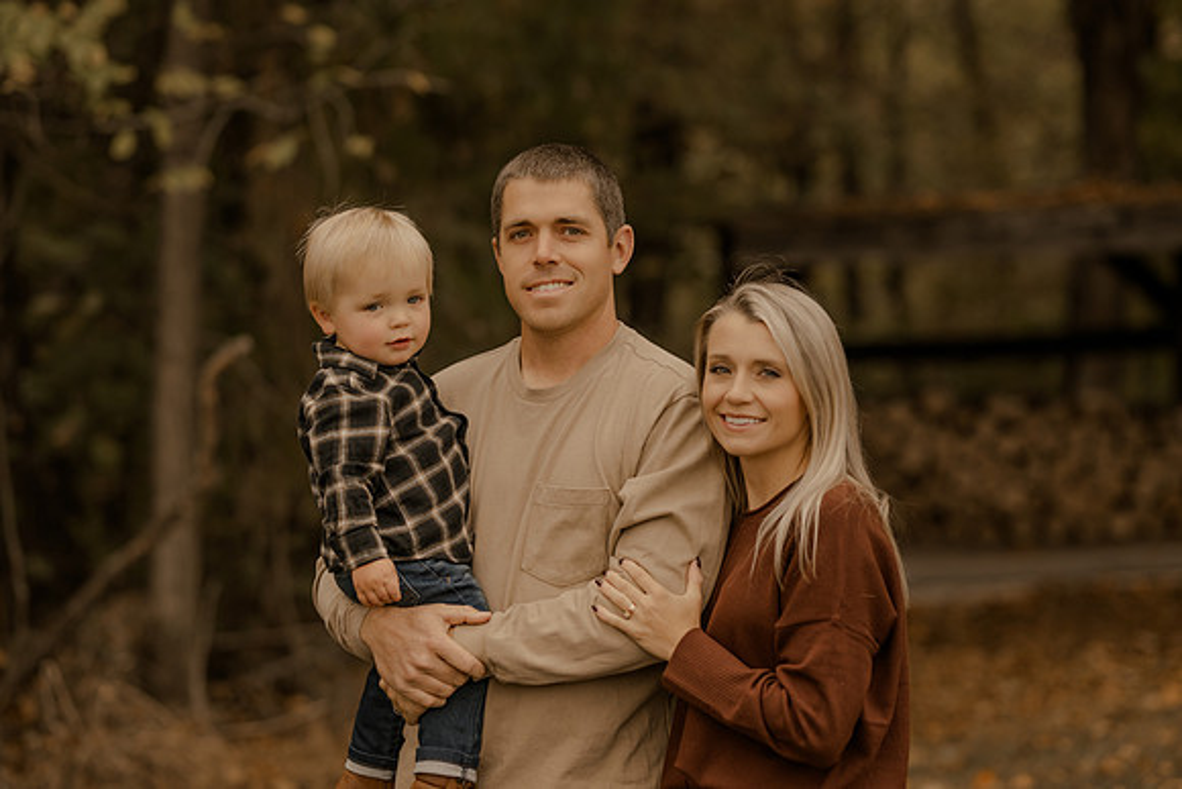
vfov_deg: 16.1
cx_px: 591
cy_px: 394
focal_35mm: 85
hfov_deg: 23.9
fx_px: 2791
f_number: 2
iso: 200
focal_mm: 85
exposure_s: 1/640
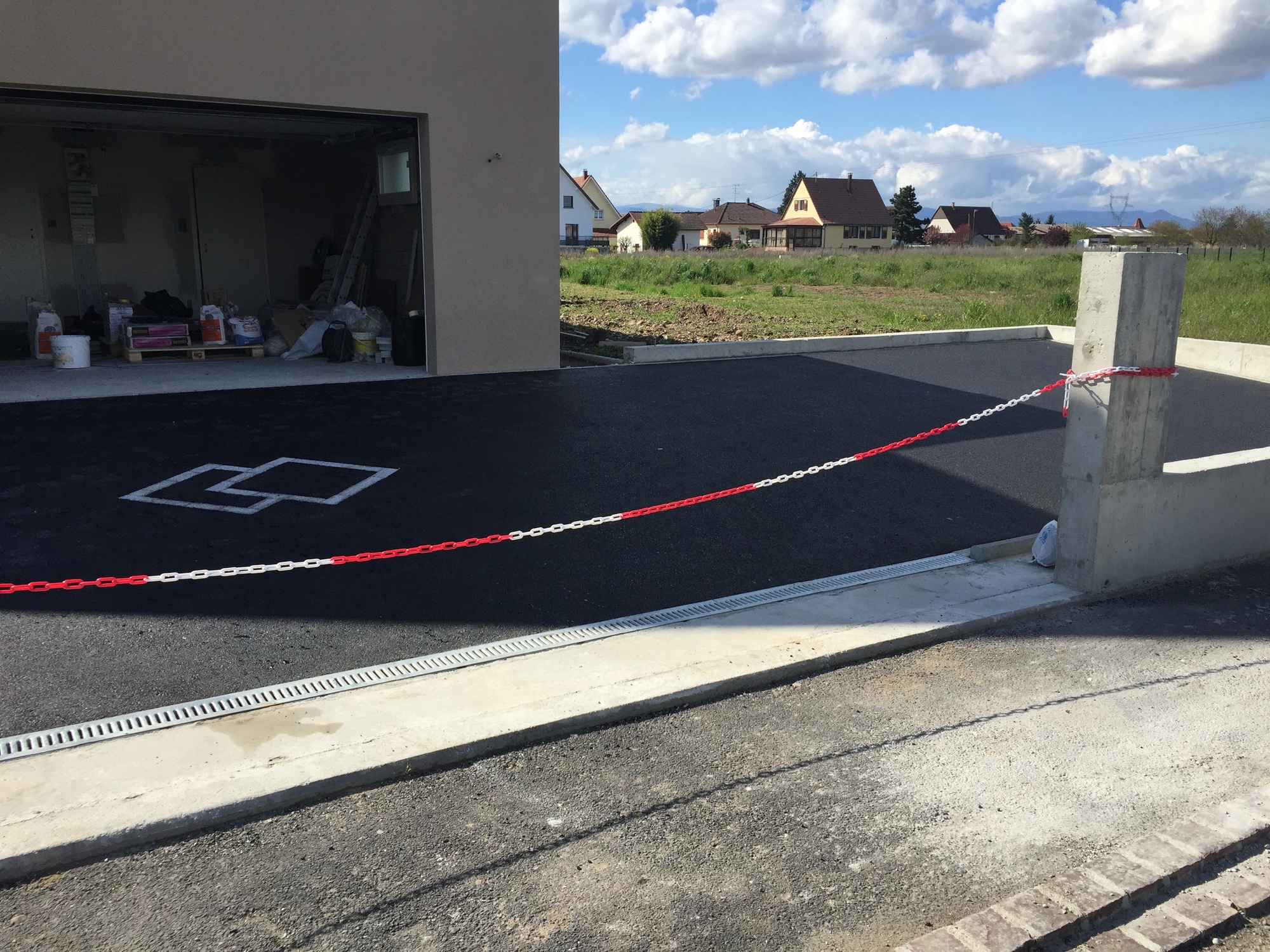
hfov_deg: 61.7
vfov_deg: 48.2
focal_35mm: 29
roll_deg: +0.5
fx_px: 1064
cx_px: 635
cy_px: 476
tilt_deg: -12.4
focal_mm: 4.15
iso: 32
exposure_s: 1/1980
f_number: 2.2
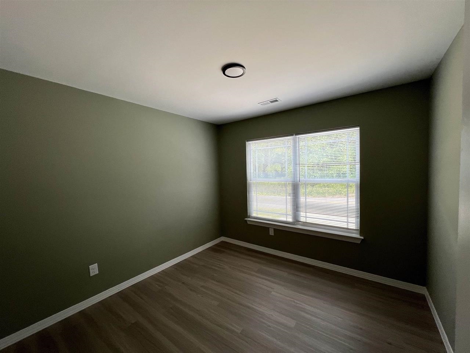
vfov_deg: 89.9
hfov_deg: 106.2
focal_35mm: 13
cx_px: 235
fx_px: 177
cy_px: 176
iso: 64
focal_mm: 1.57
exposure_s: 1/99
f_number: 1.8
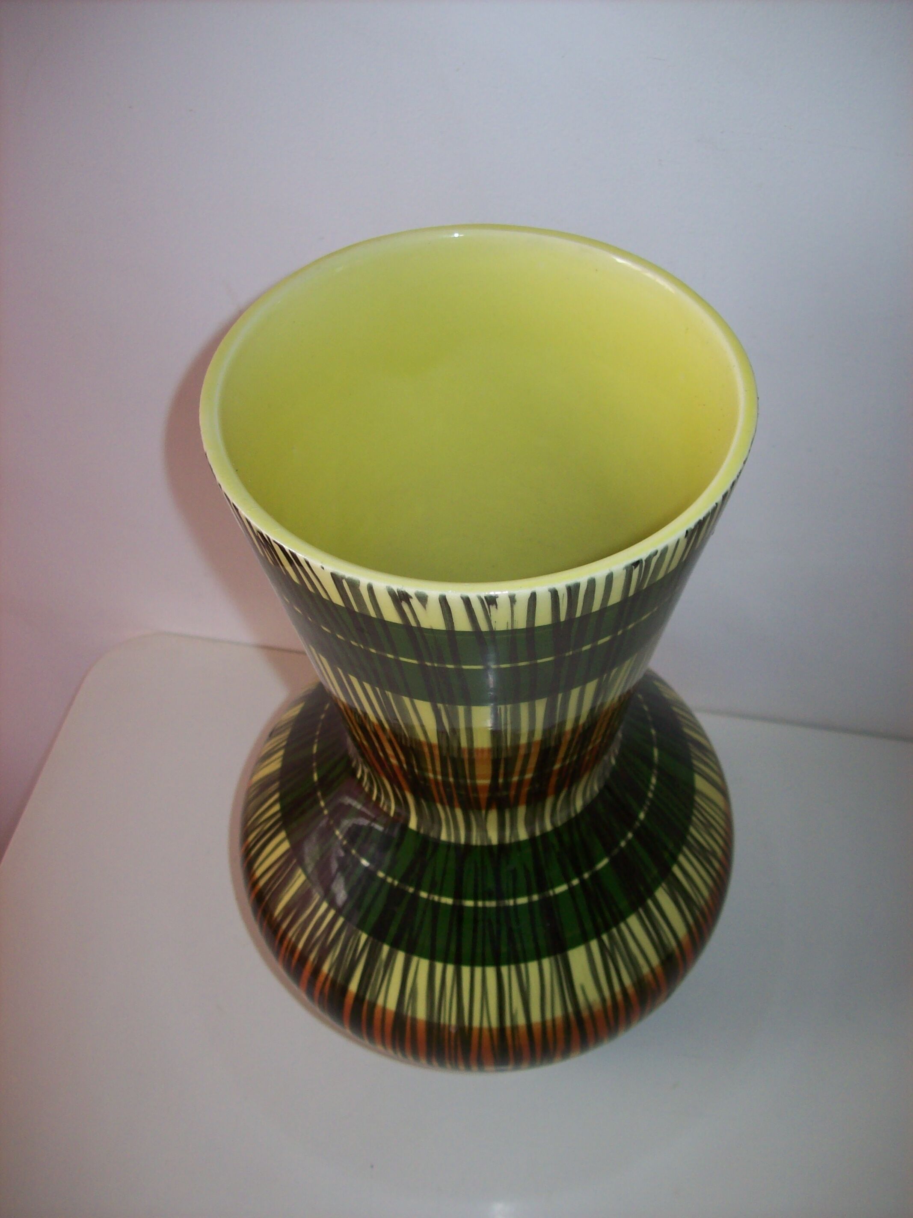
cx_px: 456
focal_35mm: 36
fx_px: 1267
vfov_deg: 51.4
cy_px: 609
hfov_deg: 39.6
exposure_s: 1/64
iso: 80
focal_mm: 6
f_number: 2.7
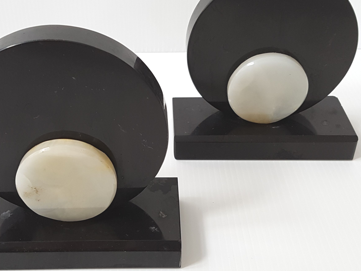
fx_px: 334
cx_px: 157
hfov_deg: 56.6
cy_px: 117
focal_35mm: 32
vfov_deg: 44.1
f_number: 1.7
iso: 100
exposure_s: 1/100
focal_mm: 4.2
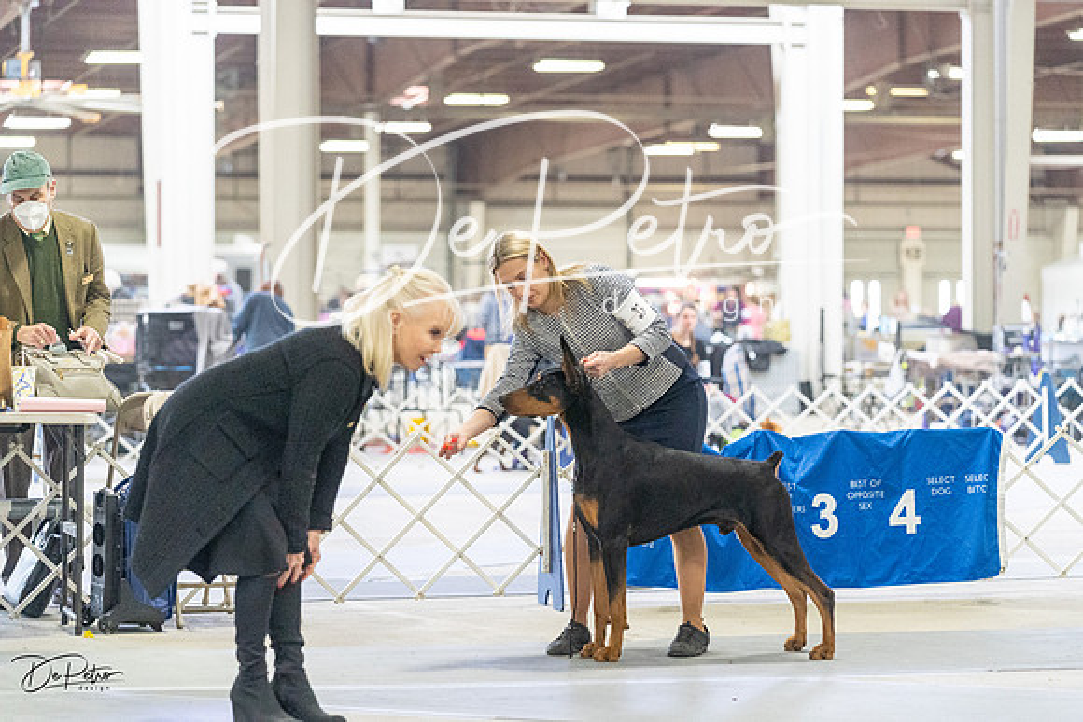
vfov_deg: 11.6
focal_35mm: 118
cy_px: 361
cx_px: 542
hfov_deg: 17.3
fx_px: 3550
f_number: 3.5
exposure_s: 1/320
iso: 6400
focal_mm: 118
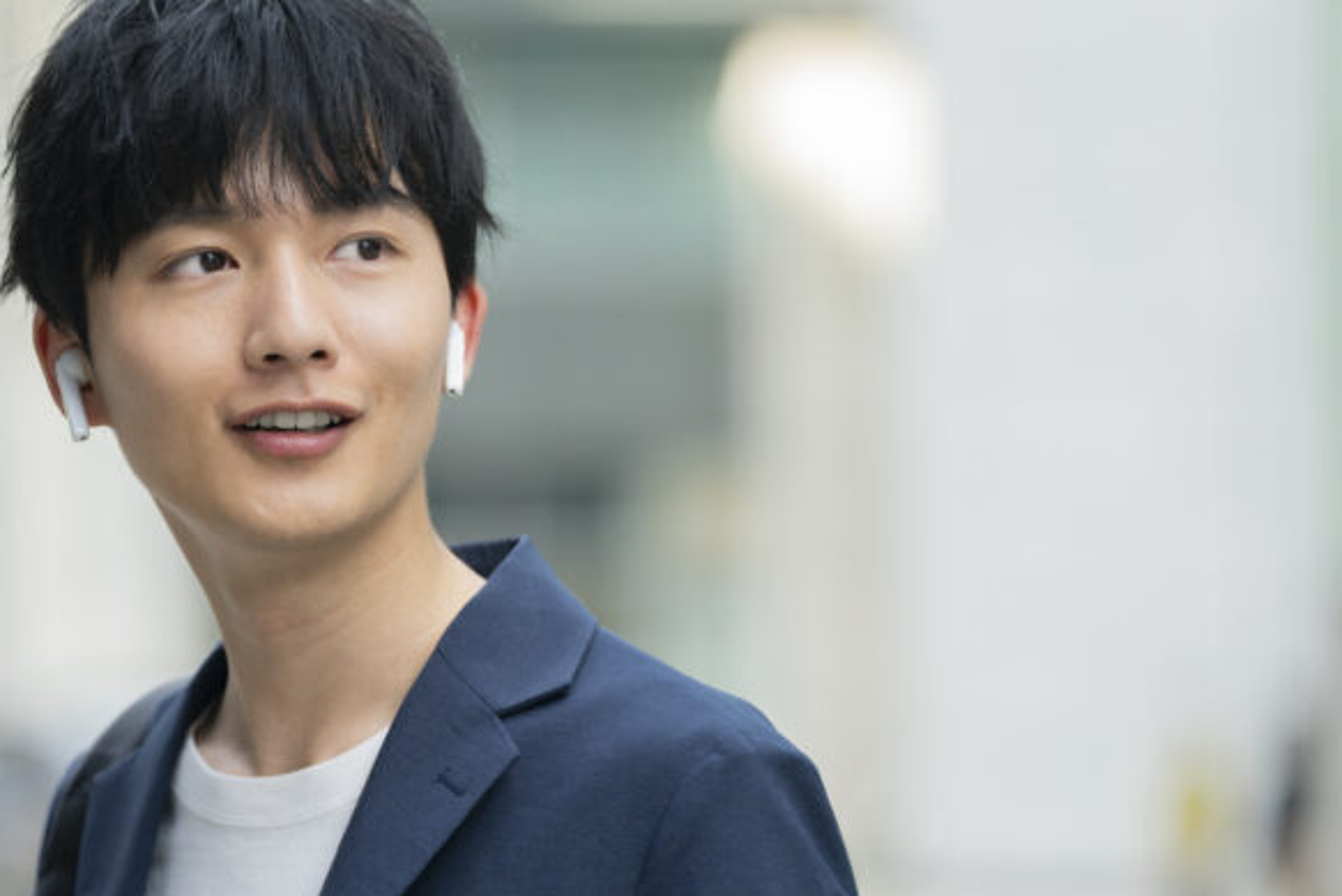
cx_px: 318
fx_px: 9358
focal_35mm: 251
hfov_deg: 8.2
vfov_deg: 5.5
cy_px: 656
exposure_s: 1/400
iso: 400
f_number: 2.8
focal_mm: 143
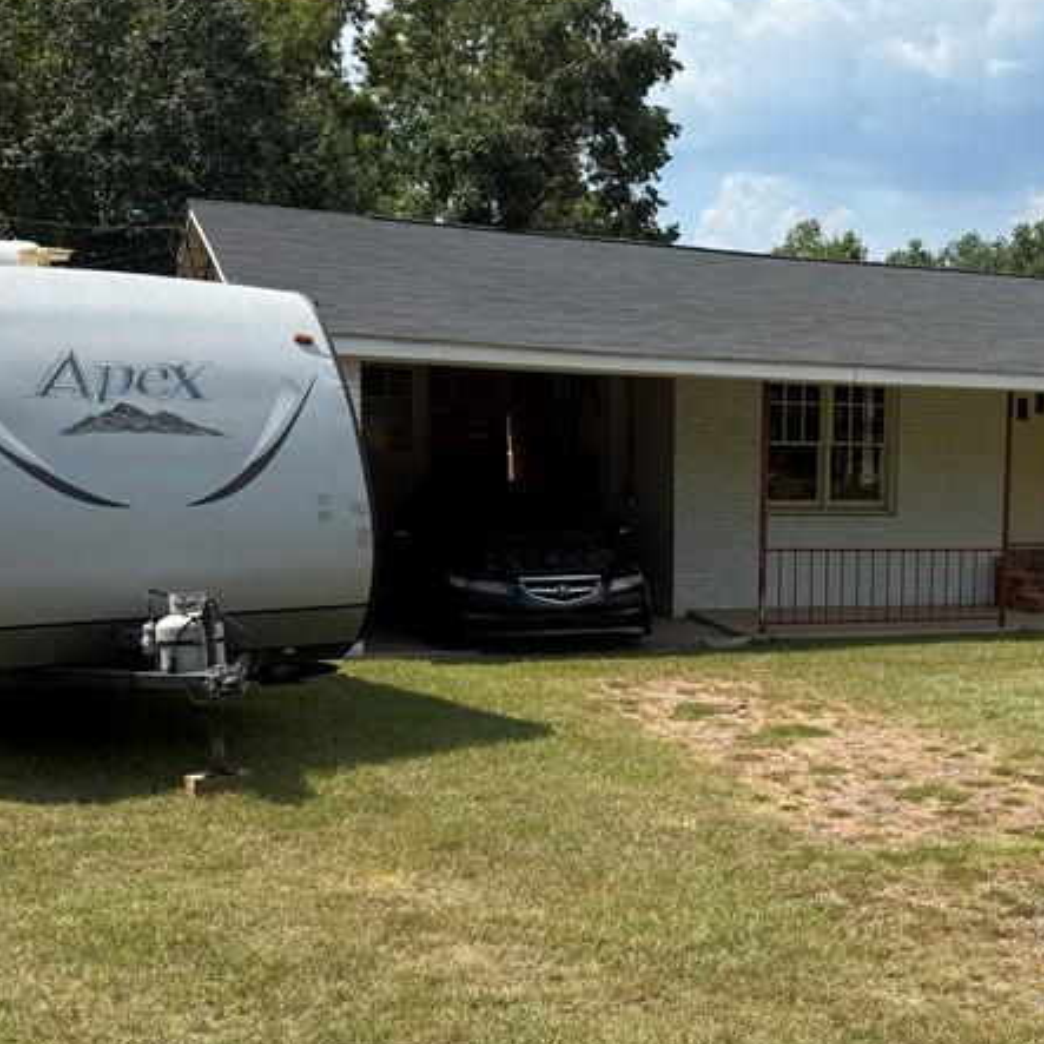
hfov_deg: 32.7
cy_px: 606
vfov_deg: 34.6
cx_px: 959
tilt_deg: -5.9
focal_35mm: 49
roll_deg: -2.1
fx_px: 1672
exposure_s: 1/4167
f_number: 1.78
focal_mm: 6.76
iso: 80
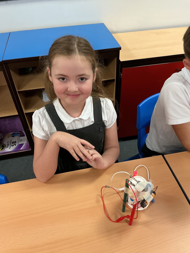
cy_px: 126
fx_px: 212
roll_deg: +3.8
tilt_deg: -42.8
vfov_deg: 61.7
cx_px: 95
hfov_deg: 48.2
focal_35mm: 29
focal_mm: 3
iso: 125
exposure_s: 1/60
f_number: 1.8
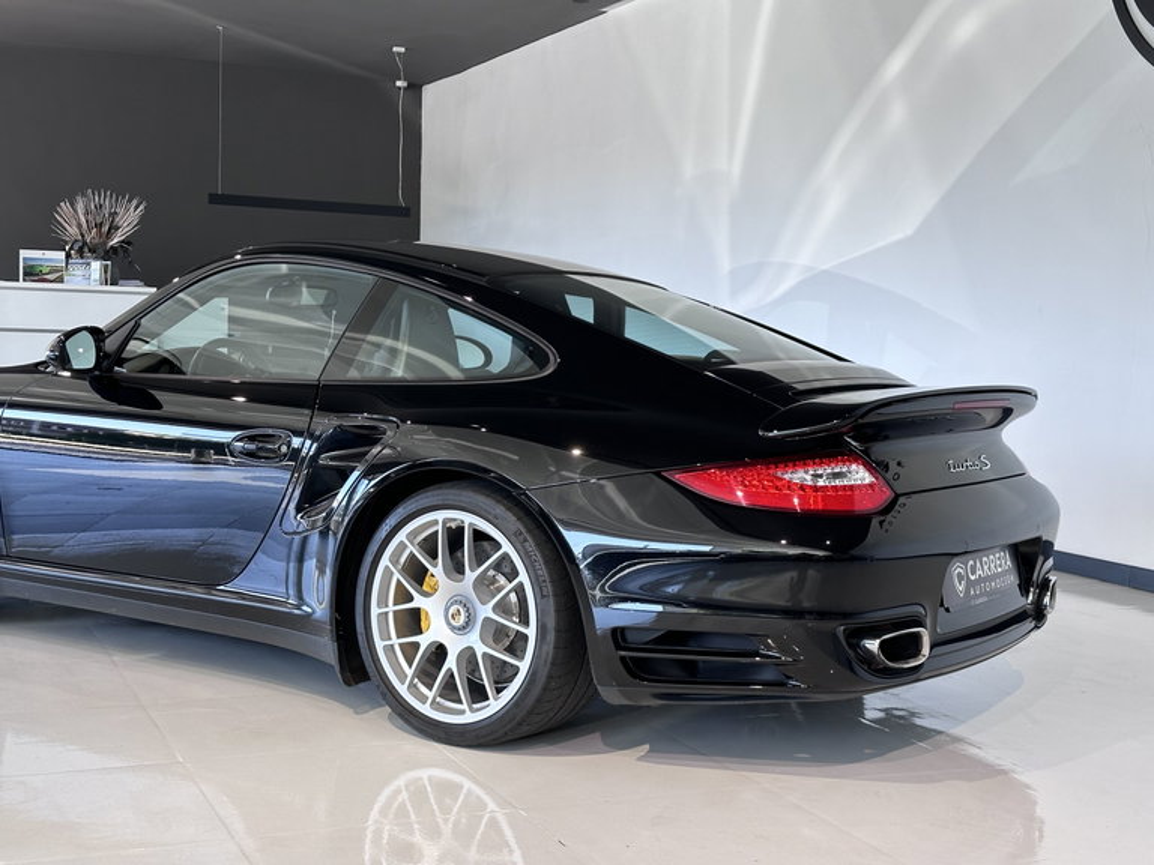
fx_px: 1600
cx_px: 577
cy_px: 432
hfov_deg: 39.7
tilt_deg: -4.1
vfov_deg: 30.3
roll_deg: -1.8
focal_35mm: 48
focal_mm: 6.86
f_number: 1.78
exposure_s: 1/138
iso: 50
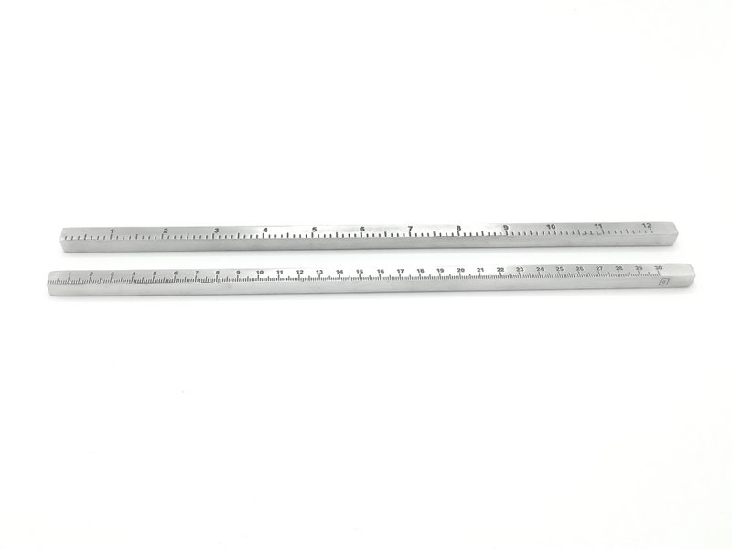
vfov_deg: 41.8
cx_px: 366
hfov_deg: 54.0
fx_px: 719
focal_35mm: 34
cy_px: 274
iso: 50
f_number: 2.2
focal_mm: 3.83
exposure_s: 1/429
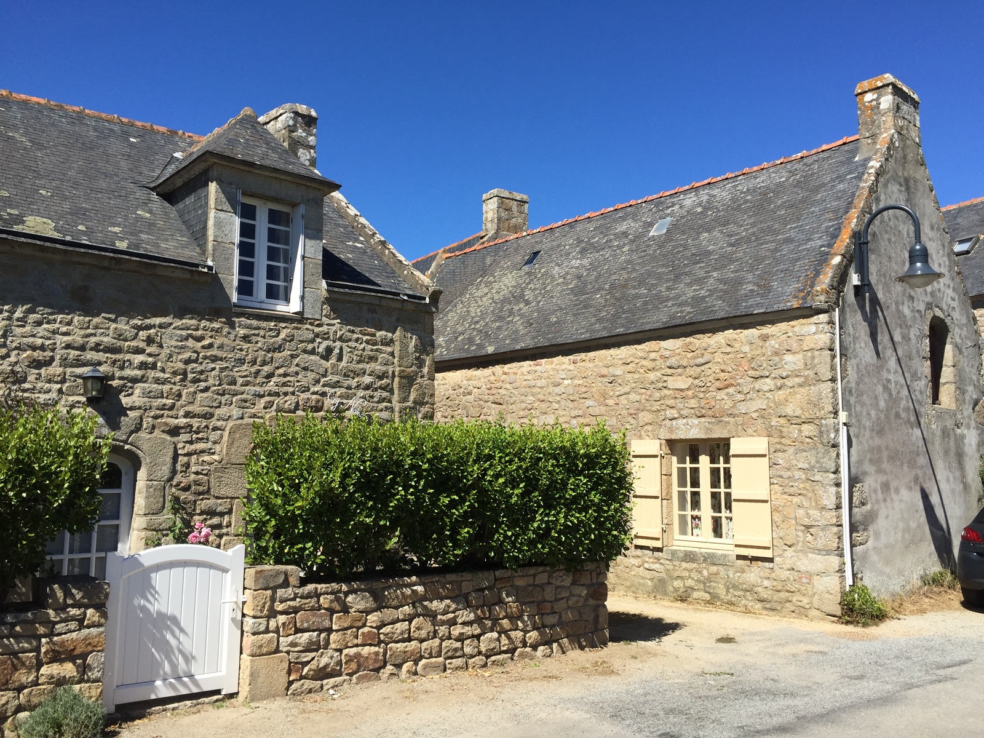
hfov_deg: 61.7
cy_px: 369
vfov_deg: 48.2
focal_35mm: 29
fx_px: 824
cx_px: 492
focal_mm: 4.15
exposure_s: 1/1980
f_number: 2.2
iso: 32
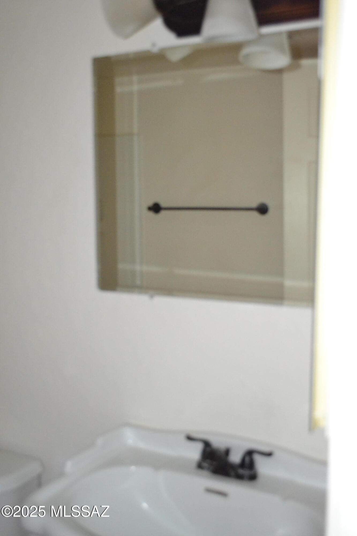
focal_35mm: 36
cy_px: 268
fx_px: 536
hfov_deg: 36.9
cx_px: 178
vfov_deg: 53.1
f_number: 4
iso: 2800
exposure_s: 1/60
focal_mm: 24
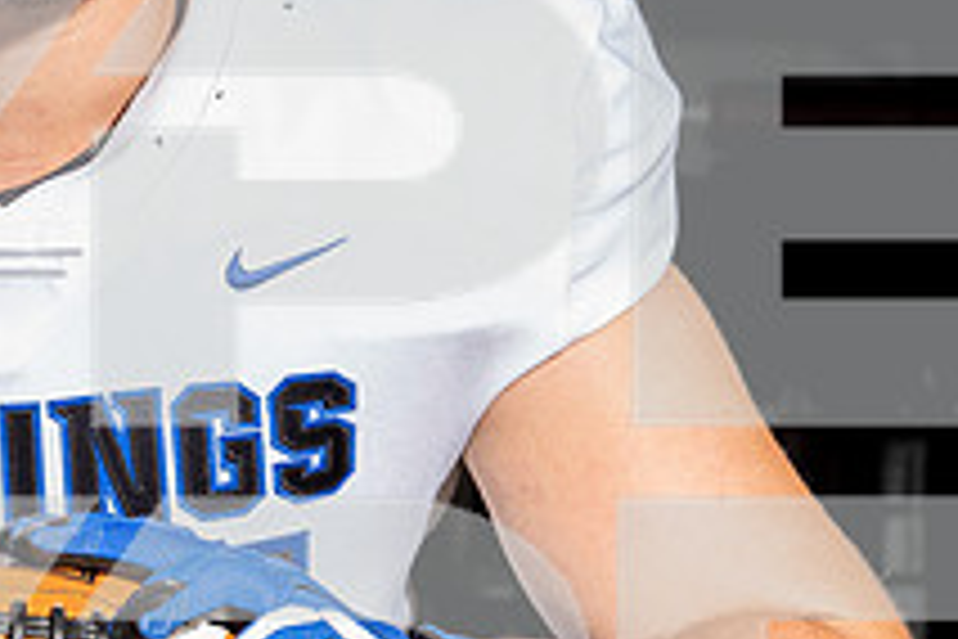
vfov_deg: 9.3
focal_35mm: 147
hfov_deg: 13.8
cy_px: 191
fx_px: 3912
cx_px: 4
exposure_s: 1/250
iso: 200
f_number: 7.1
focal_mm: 54
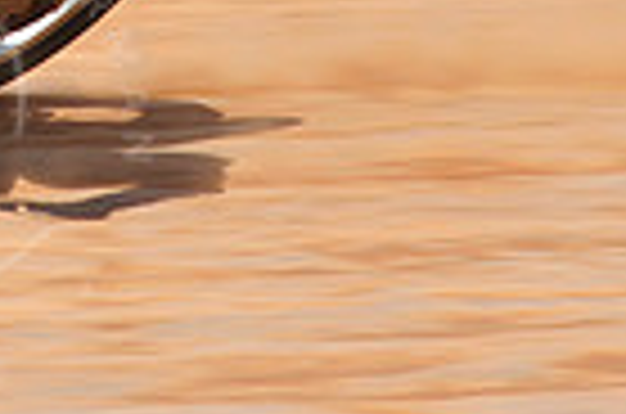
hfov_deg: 2.5
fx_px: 14504
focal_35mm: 836
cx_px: -122
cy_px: -274
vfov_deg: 1.6
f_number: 10
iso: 200
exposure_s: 1/400
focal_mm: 200
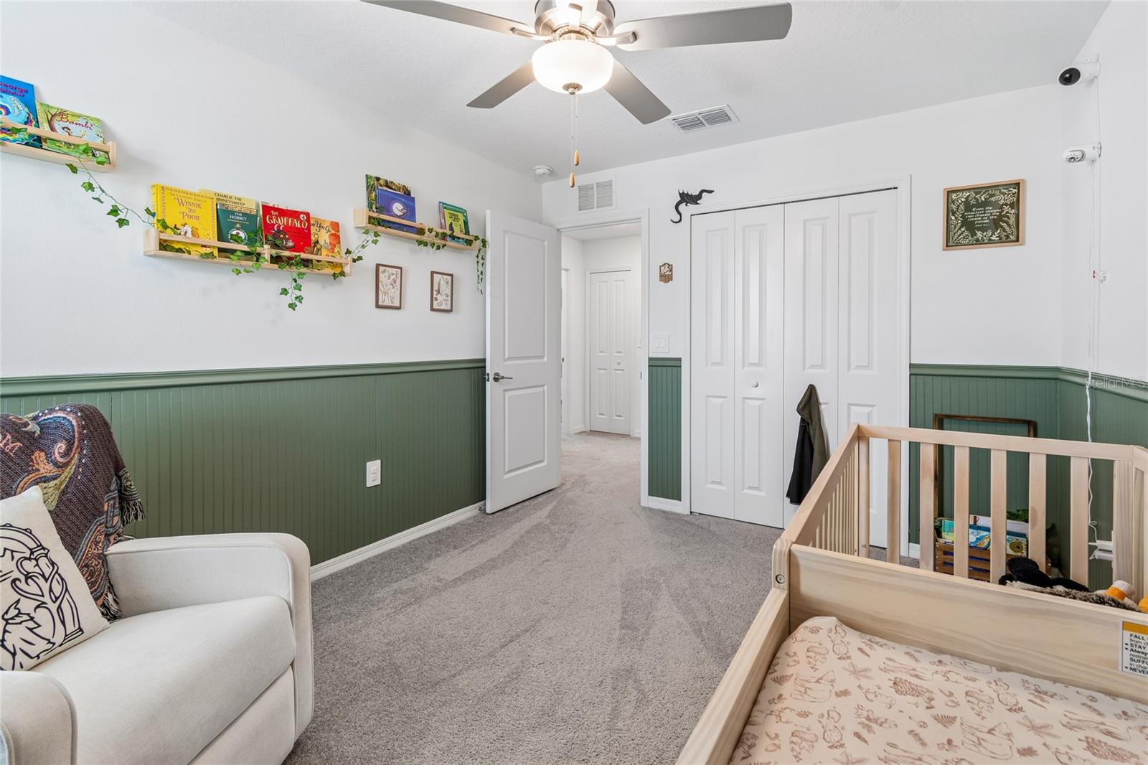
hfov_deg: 100.4
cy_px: 382
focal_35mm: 15
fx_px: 478
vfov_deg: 77.3
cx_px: 574
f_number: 7.1
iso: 100
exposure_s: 1/5
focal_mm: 10
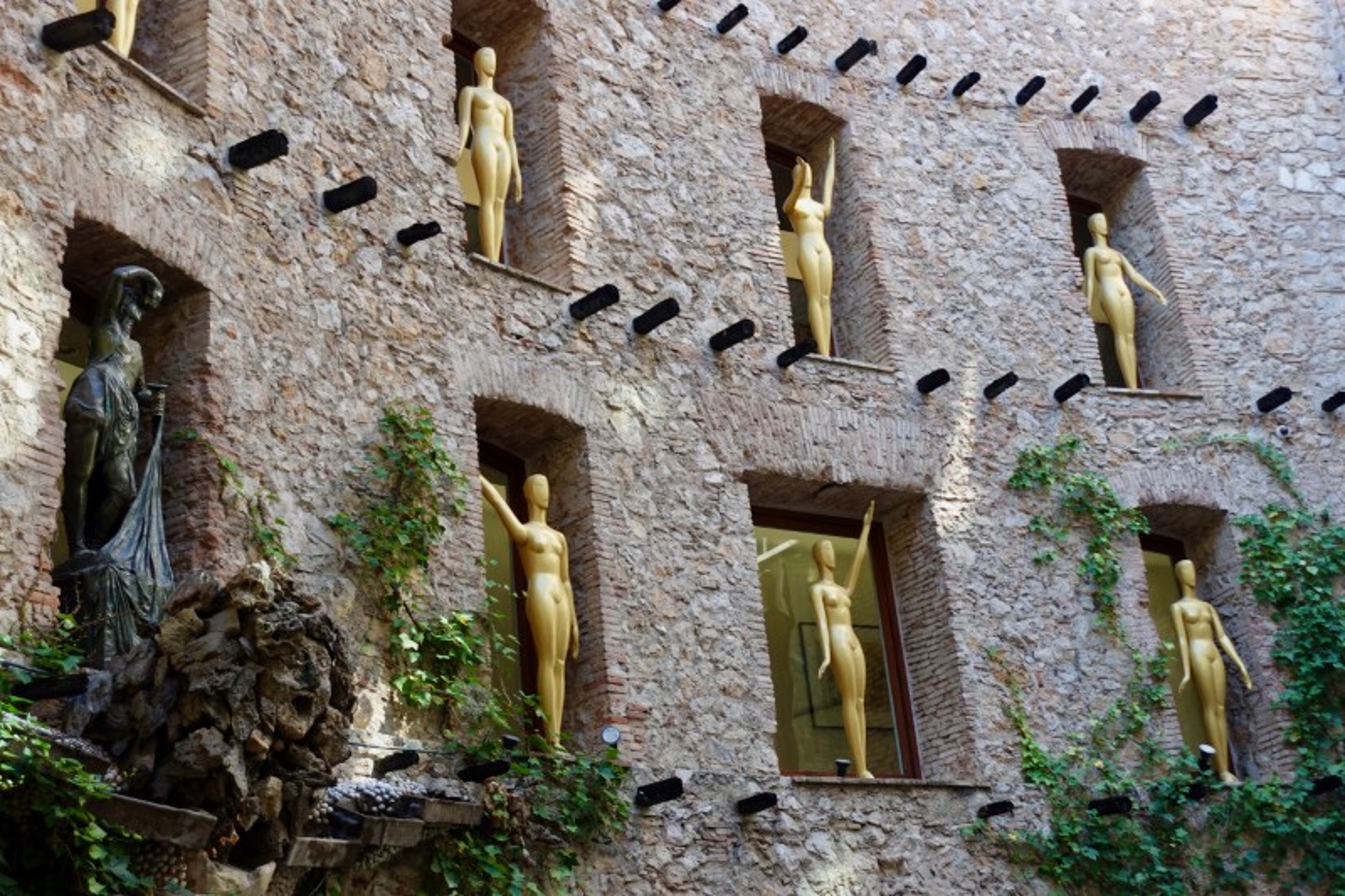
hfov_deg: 44.5
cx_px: 672
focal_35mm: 44
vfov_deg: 30.5
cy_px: 448
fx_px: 1643
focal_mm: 16.5
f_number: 3.2
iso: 125
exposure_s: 1/80
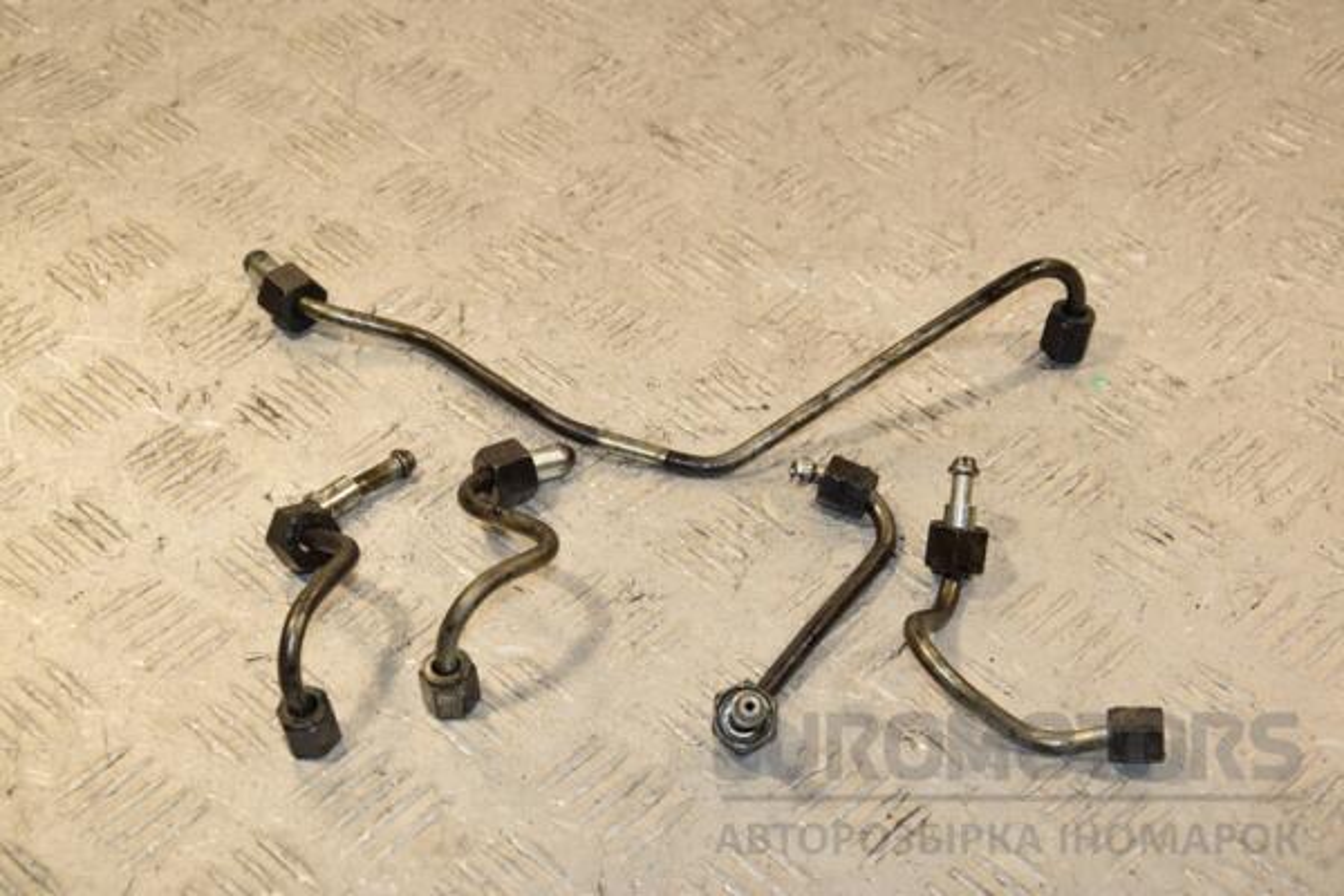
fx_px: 2800
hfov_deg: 27.0
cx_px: 672
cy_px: 448
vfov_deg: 18.2
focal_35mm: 75
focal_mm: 50
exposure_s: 1/200
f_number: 8
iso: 800
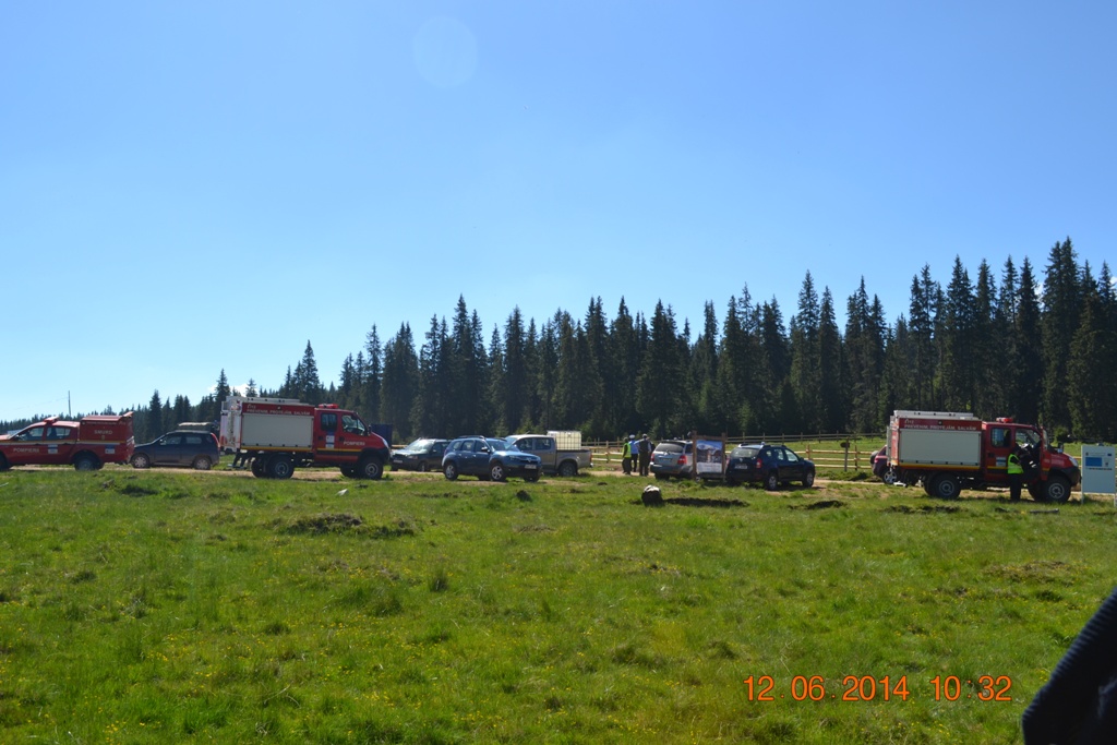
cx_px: 558
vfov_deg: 40.0
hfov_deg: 57.2
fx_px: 1024
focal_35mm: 33
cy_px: 372
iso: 100
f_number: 8
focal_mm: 22
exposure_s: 1/250
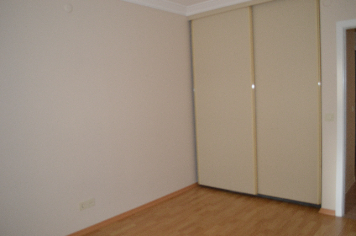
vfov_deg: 43.5
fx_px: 296
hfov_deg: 62.0
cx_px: 178
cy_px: 118
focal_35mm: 30
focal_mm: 20
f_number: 3.8
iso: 1000
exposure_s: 1/60
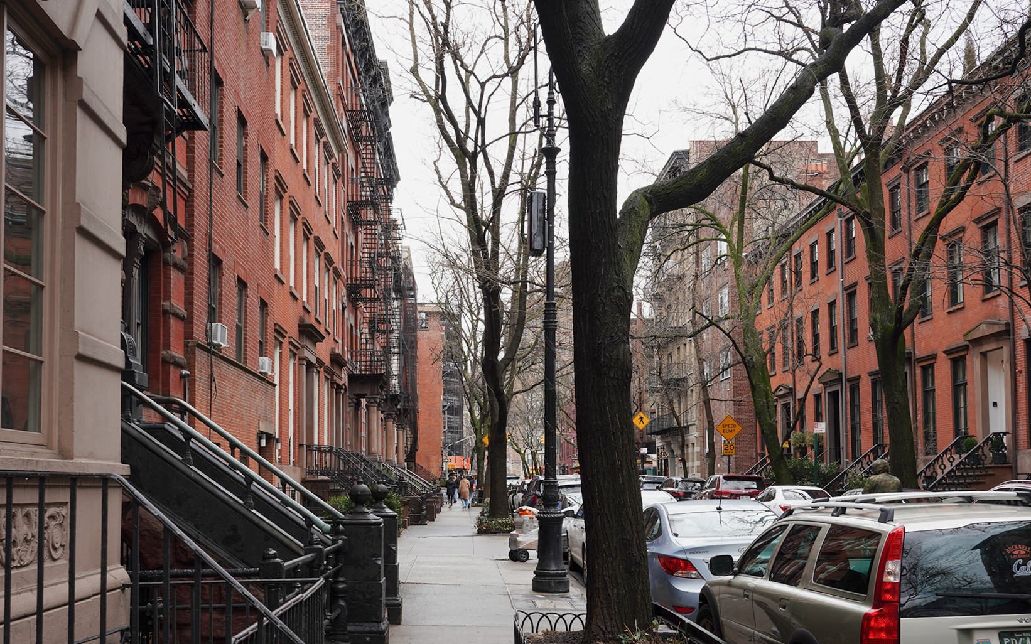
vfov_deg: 35.1
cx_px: 482
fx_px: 1011
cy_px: 414
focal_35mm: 36
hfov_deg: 54.0
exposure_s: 1/100
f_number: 8
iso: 400
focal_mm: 29
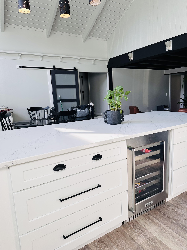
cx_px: 94
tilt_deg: -9.6
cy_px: 125
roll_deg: +1.6
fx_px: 173
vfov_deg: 71.6
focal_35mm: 24
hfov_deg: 56.8
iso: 80
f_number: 1.78
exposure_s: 1/272
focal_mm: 6.86
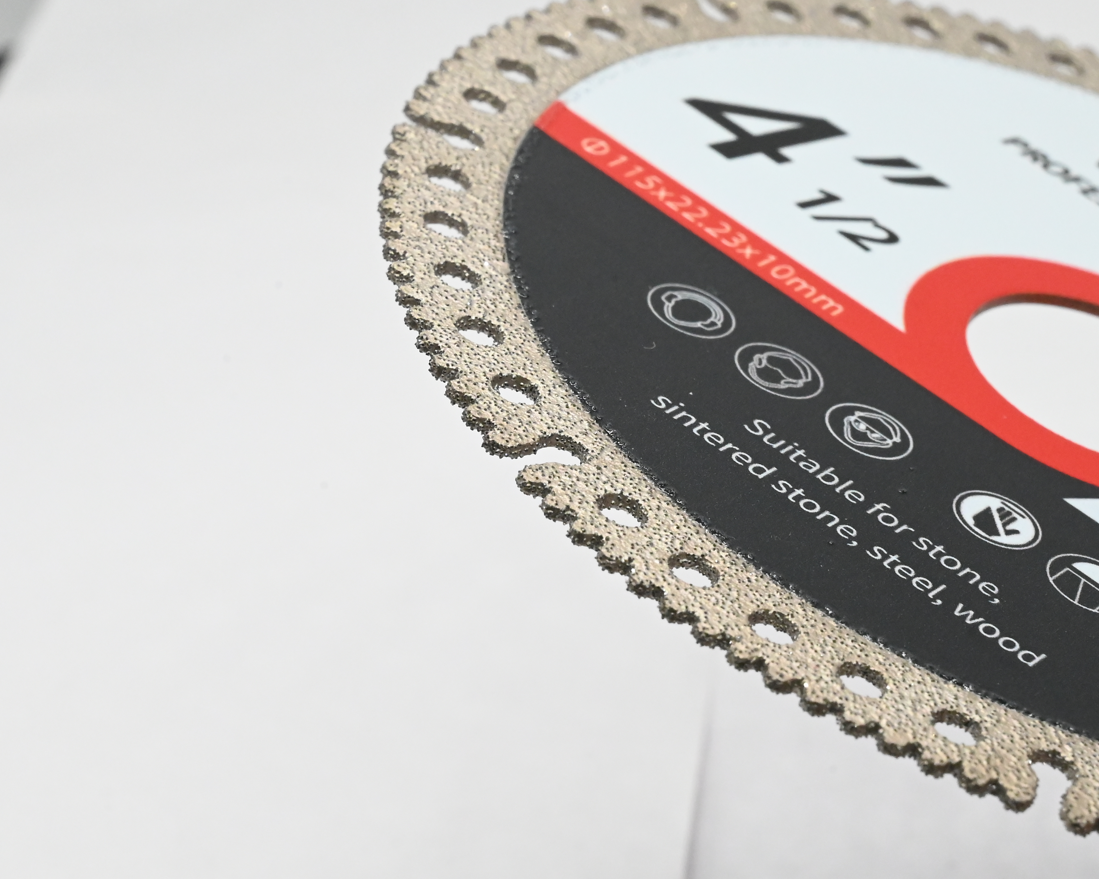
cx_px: 653
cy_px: 449
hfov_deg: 16.6
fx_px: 3773
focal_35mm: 116
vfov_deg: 13.3
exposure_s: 1/400
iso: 5600
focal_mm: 70
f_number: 18
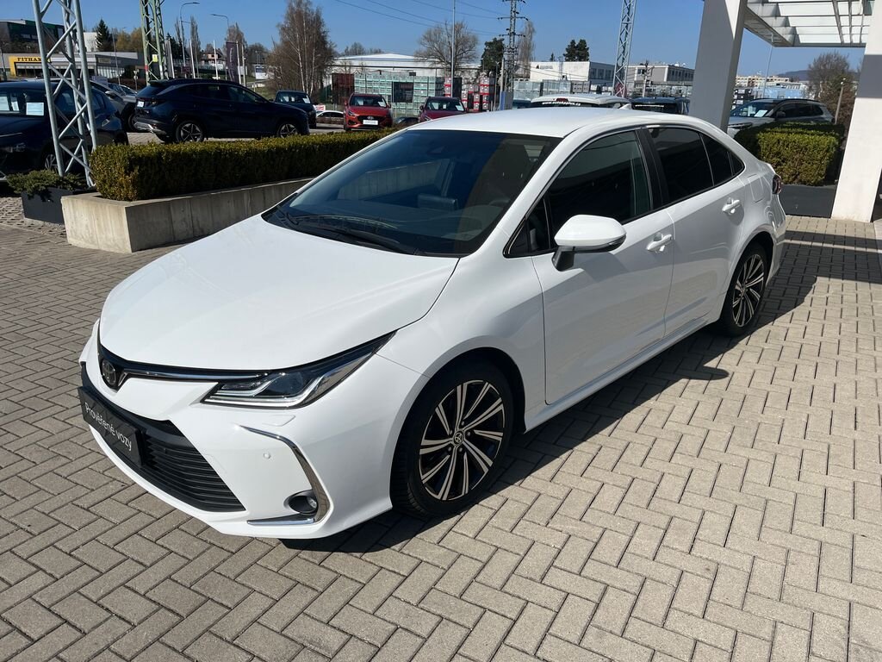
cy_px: 331
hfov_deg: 67.3
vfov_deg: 53.1
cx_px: 441
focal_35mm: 26
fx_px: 662
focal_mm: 5.1
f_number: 1.6
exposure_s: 1/8403
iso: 50
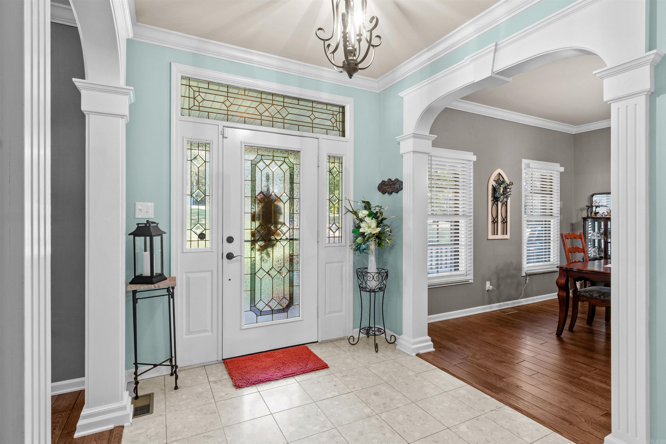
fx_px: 305
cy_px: 222
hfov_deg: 95.0
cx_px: 333
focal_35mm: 16
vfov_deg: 72.0
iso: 250
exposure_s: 1/2.5
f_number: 9
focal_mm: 11
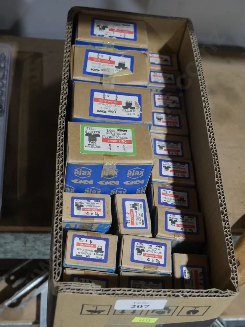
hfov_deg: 29.1
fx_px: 472
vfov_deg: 38.2
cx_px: 122
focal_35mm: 50
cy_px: 164
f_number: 5.3
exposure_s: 1/60
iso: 2000
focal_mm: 25
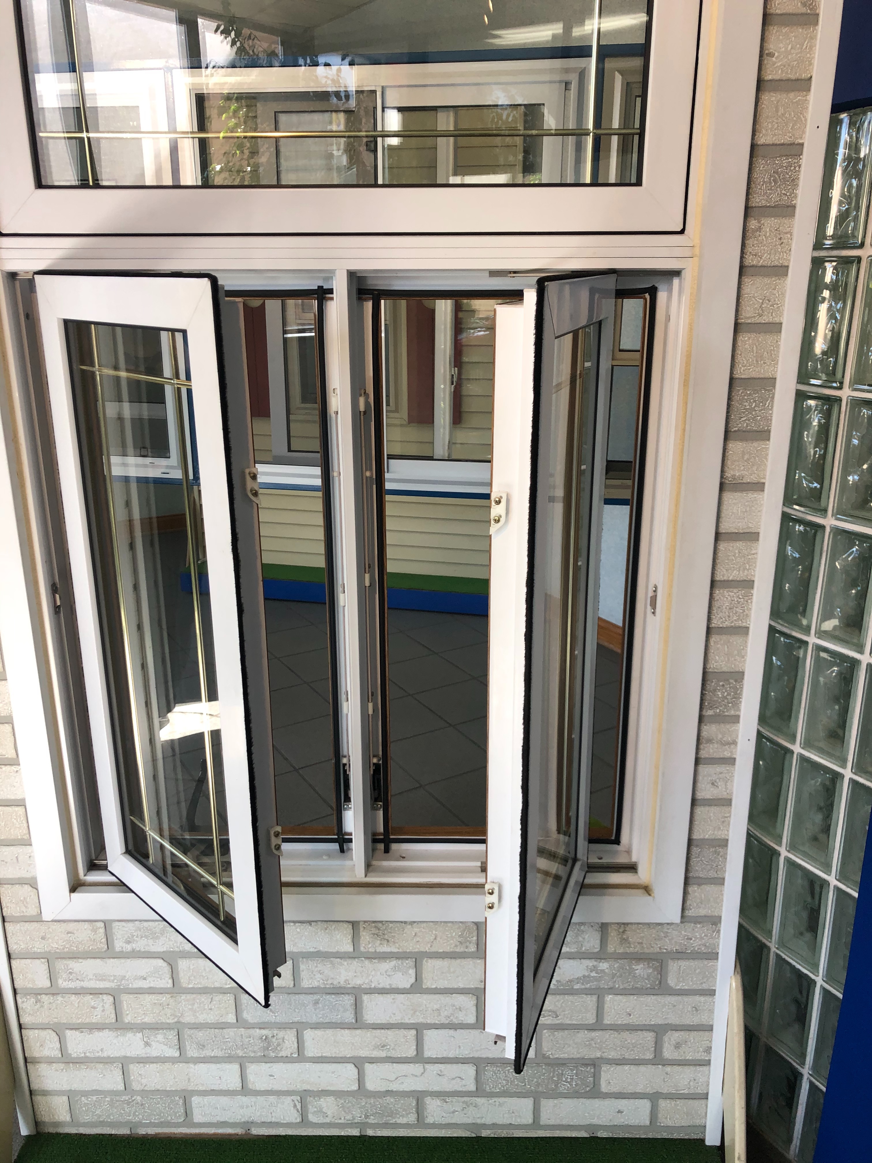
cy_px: 582
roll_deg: -0.2
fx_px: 940
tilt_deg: -19.3
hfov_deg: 49.7
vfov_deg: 63.4
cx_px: 436
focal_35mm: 28
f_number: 1.8
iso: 64
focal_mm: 4
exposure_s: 1/120
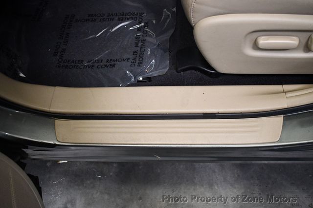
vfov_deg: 38.8
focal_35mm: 34
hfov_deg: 55.8
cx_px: 156
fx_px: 295
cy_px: 104
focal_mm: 23
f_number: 3.8
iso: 3200
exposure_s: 1/125
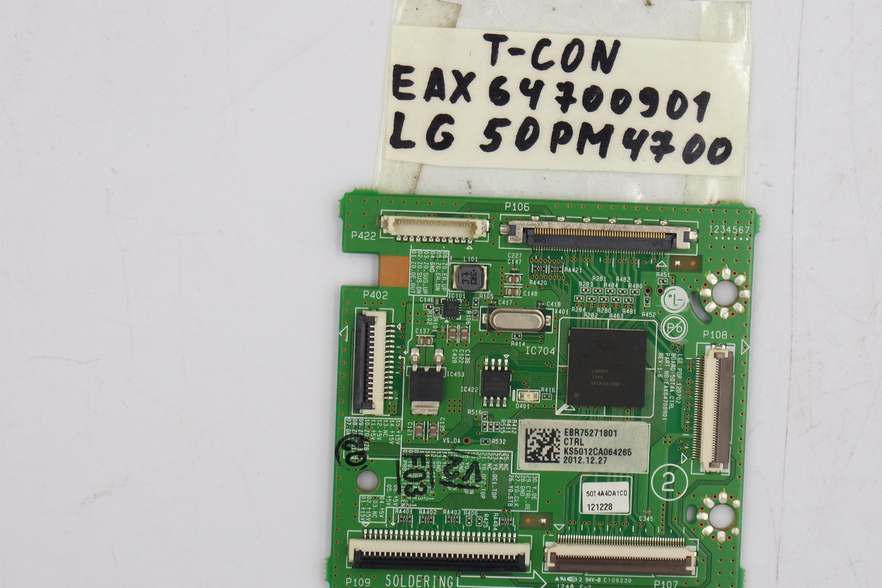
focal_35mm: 110
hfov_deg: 18.5
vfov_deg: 12.5
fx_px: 2695
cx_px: 575
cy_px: 246
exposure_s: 1/160
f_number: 5.6
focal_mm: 27
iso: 200
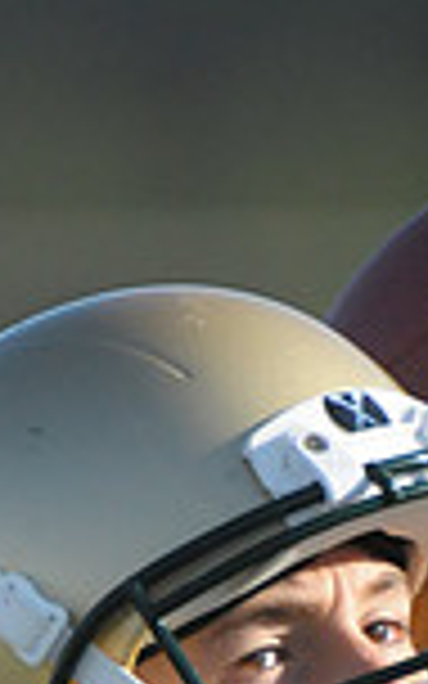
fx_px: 43429
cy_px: 1192
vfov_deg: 0.9
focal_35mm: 2327
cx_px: -7
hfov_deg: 0.6
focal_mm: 400
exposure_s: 1/6400
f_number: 4
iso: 1600
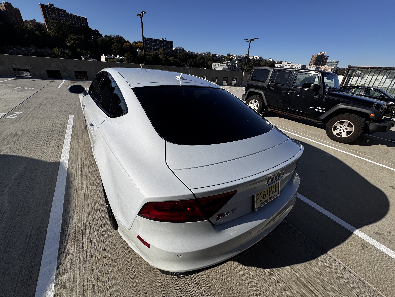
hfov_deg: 102.1
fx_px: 160
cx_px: 198
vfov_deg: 85.7
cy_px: 148
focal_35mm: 14
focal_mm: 2.22
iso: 50
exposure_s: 1/3106
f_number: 2.2
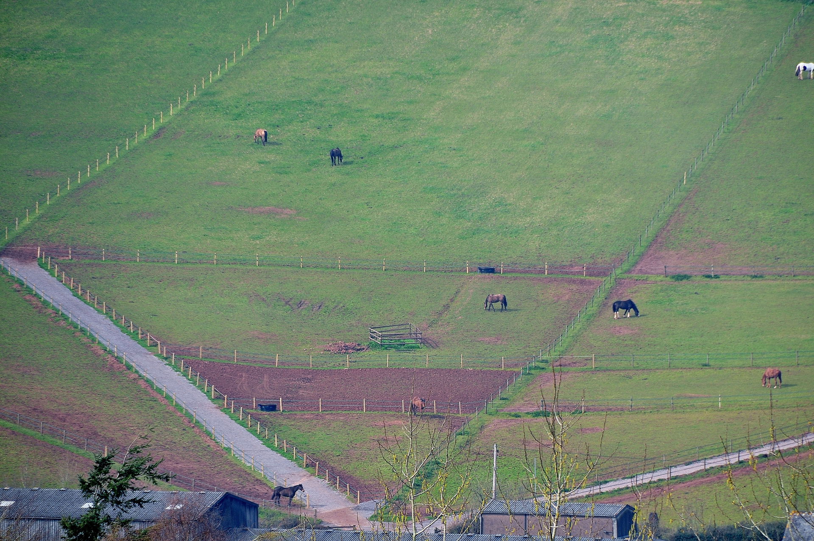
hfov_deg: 5.1
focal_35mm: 405
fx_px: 9146
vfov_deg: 3.4
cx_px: 407
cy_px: 270
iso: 200
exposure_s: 1/125
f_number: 9
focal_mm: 270
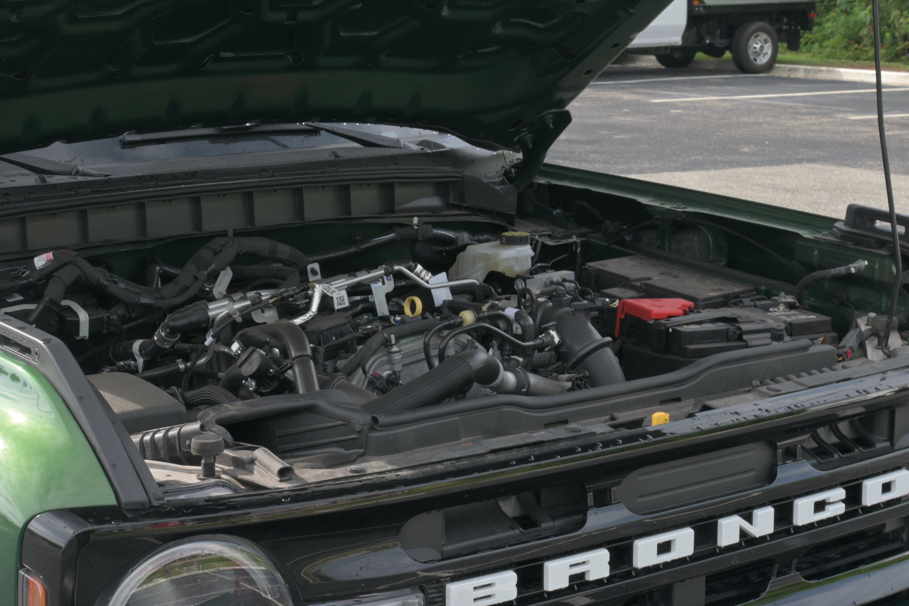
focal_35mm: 75
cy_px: 303
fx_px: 1894
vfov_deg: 18.2
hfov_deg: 27.0
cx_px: 454
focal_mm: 50
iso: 100
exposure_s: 1/15
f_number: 16
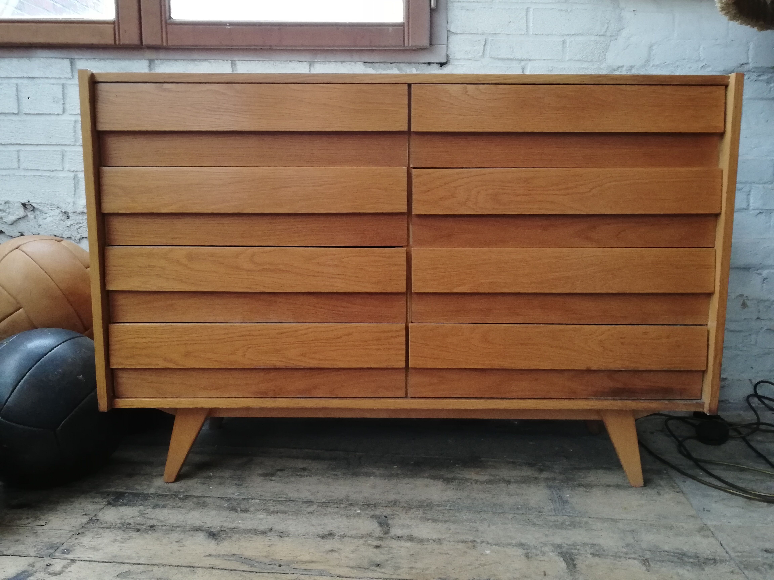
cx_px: 387
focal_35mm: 29
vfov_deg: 48.2
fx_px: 648
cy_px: 290
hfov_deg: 61.7
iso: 320
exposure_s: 1/25
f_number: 2.2
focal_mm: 3.81
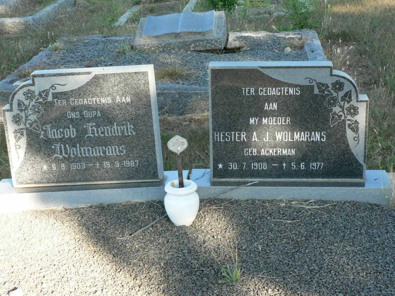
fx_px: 822
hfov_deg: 27.0
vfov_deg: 20.4
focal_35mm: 72
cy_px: 148
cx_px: 198
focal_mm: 12
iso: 100
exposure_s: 1/125
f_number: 4
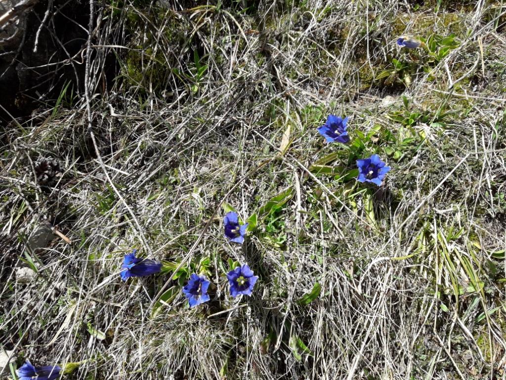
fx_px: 409
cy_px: 190
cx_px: 253
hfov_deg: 63.4
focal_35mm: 28
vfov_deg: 49.7
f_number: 1.9
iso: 40
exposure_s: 1/972
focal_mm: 3.7
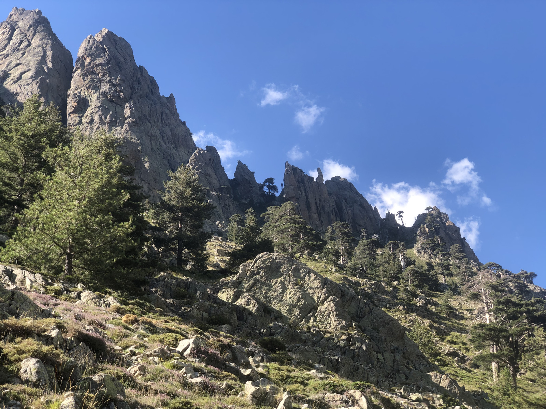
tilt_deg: +28.8
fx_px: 820
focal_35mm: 52
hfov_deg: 36.8
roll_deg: +3.9
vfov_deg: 28.0
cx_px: 273
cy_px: 204
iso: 16
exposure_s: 1/417
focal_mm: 6
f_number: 2.4
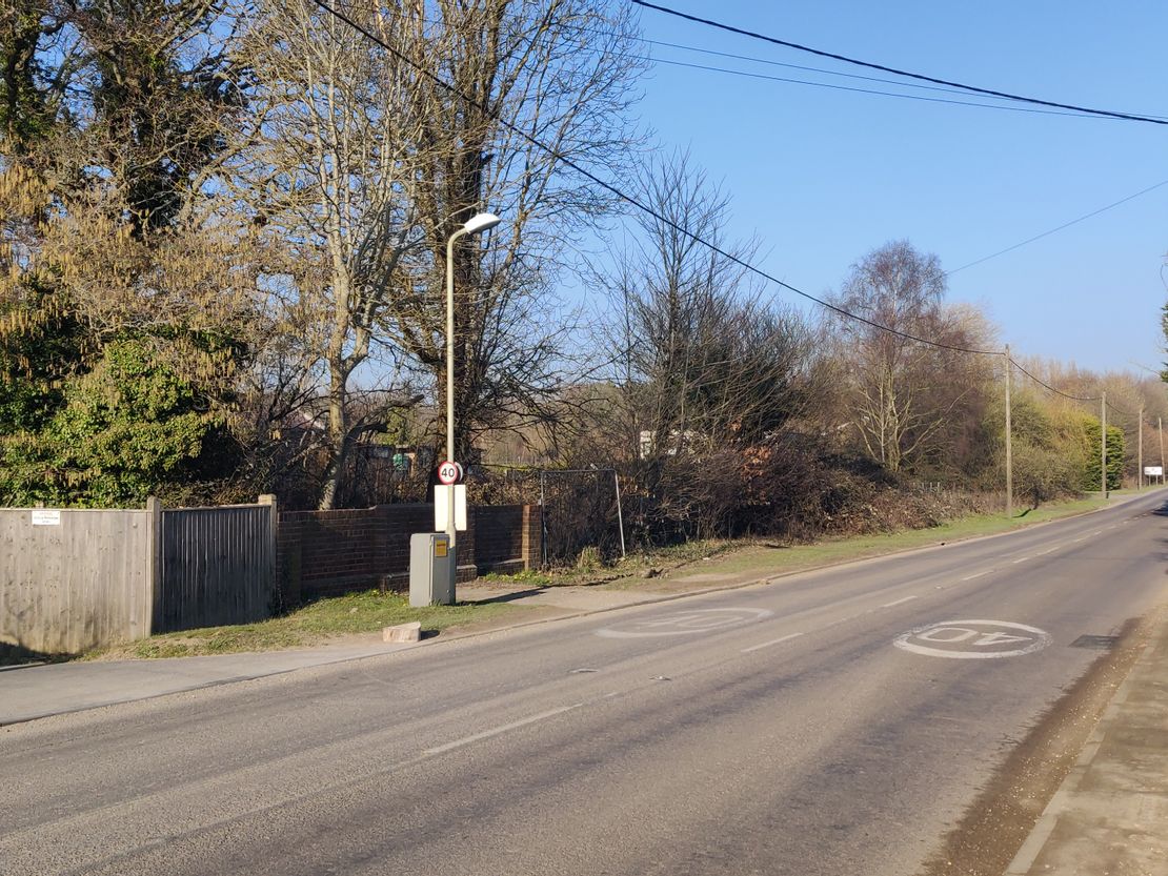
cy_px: 438
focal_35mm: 25
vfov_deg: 54.9
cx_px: 584
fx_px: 844
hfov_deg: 69.4
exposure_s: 1/1036
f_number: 1.7
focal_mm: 4.25
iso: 100
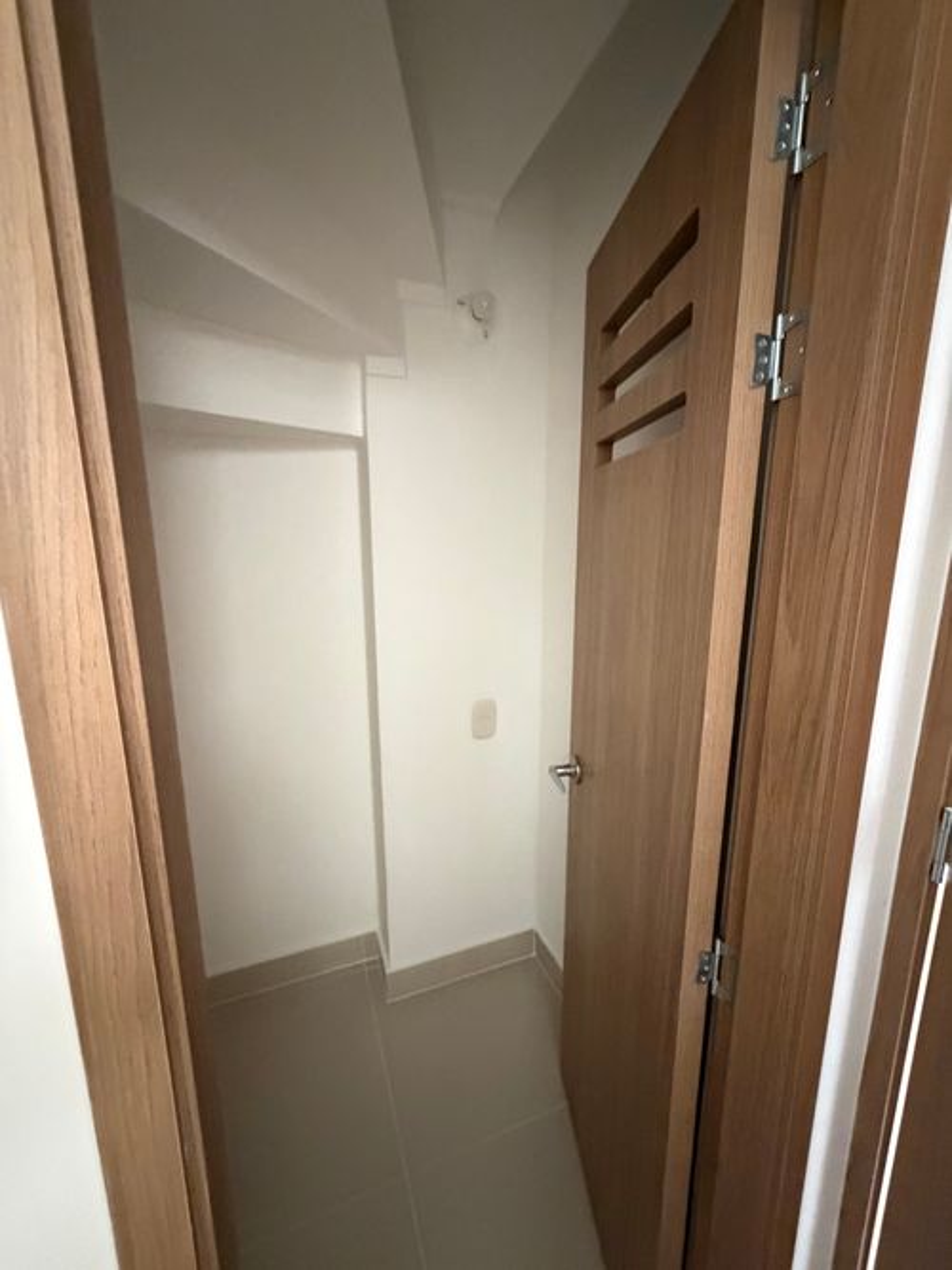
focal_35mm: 14
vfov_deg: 102.1
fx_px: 514
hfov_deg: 85.7
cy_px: 635
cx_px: 476
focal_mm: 2.22
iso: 1250
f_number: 2.2
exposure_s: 1/60
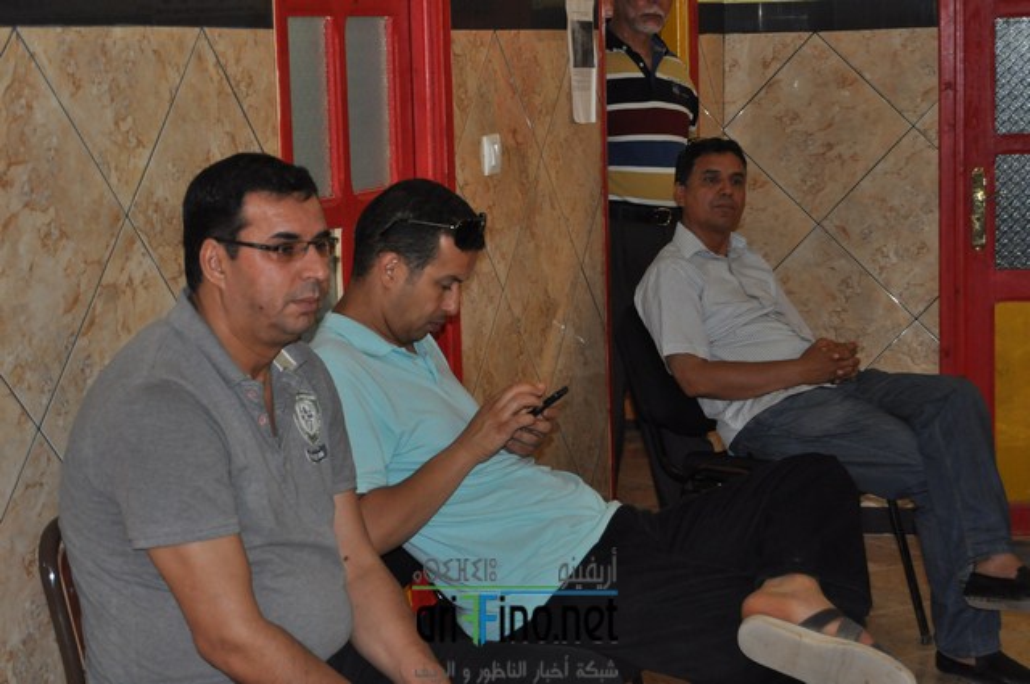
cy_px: 342
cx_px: 515
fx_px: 2357
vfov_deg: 16.5
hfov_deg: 24.6
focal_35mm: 82
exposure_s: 1/60
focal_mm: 55
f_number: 5.6
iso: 800
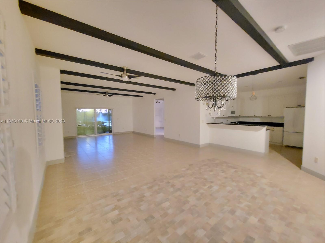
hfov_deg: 106.2
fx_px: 122
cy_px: 122
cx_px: 162
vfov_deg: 89.9
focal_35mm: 13
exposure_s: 1/17
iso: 2500
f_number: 2.2
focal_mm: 2.2
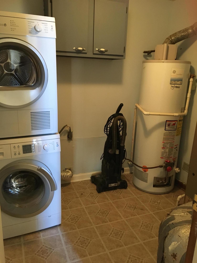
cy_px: 132
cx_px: 98
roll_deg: -1.1
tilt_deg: -16.2
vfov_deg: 61.7
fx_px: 220
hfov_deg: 48.2
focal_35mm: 29
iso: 200
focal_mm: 4.15
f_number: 2.2
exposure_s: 1/15
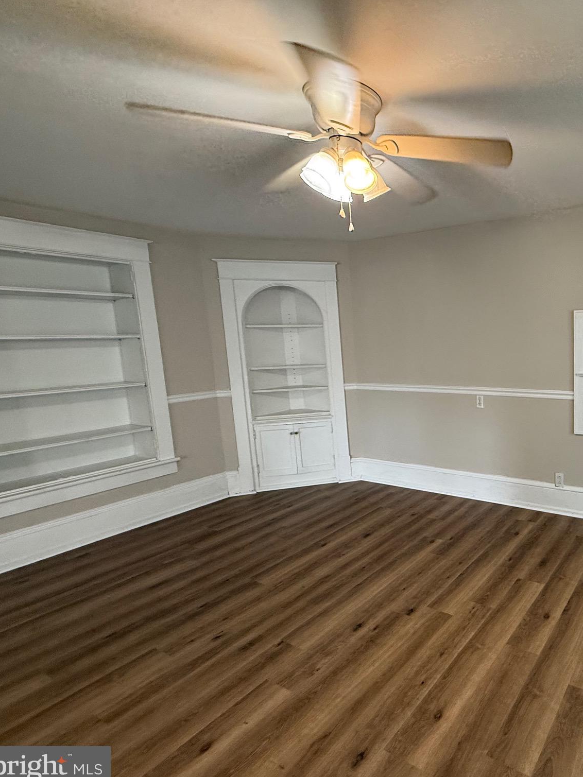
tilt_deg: -6.9
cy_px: 393
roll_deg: +1.0
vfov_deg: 84.7
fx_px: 427
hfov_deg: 59.8
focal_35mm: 19
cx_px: 509
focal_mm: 2.22
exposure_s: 1/60
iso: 250
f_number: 2.2
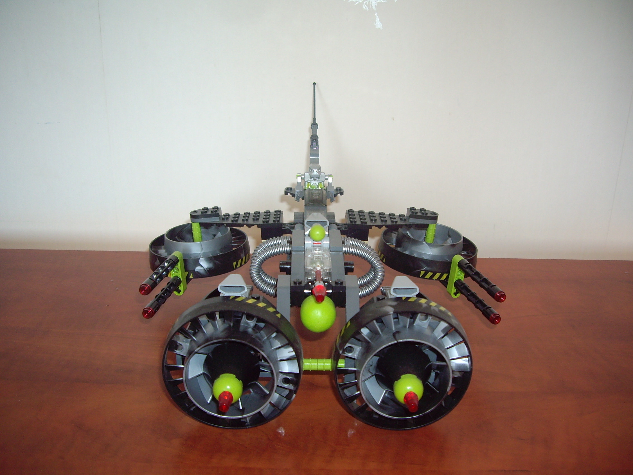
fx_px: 695
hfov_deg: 49.0
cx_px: 316
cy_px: 238
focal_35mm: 38
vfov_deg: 37.7
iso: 100
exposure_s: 1/60
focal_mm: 6.2
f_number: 2.7
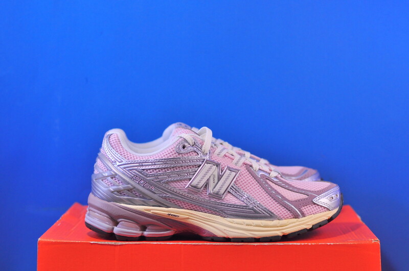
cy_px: 136
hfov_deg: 27.0
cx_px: 204
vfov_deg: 18.1
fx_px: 851
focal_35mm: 75
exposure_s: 1/250
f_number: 3.2
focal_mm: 50
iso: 250
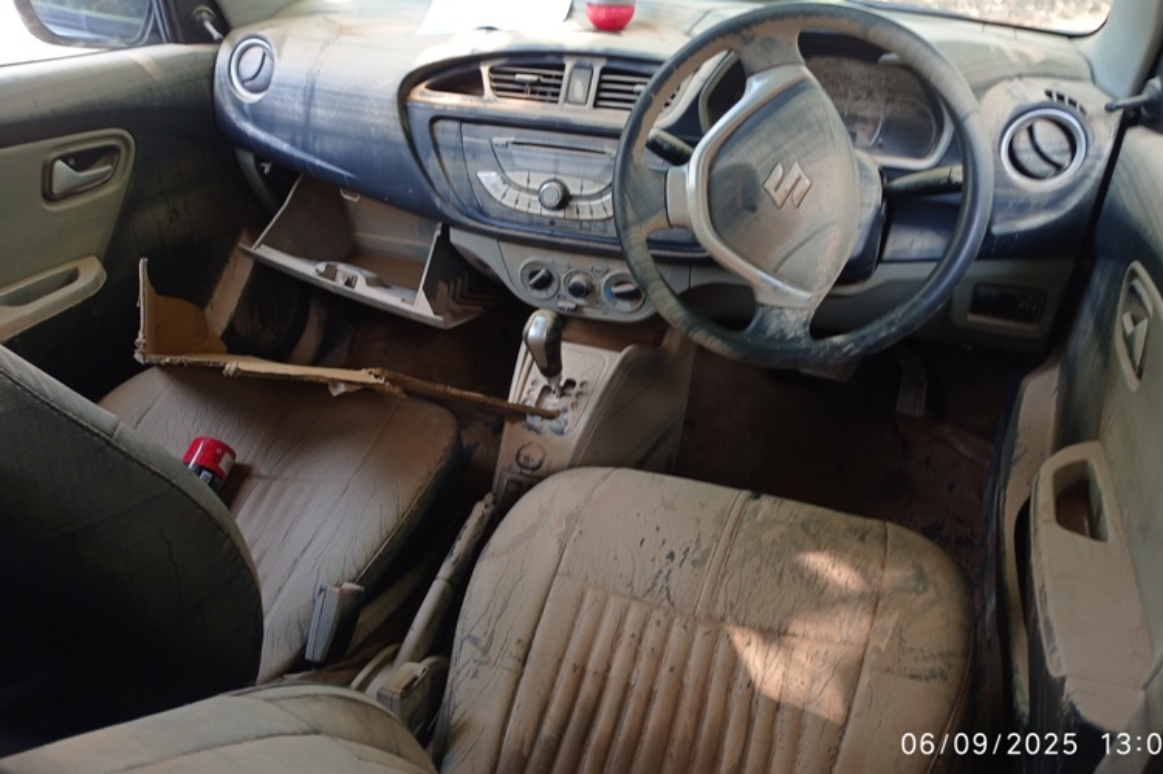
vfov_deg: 42.2
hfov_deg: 60.3
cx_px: 599
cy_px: 331
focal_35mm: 31
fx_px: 1001
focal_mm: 4.7
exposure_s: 1/100
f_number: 1.79
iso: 100
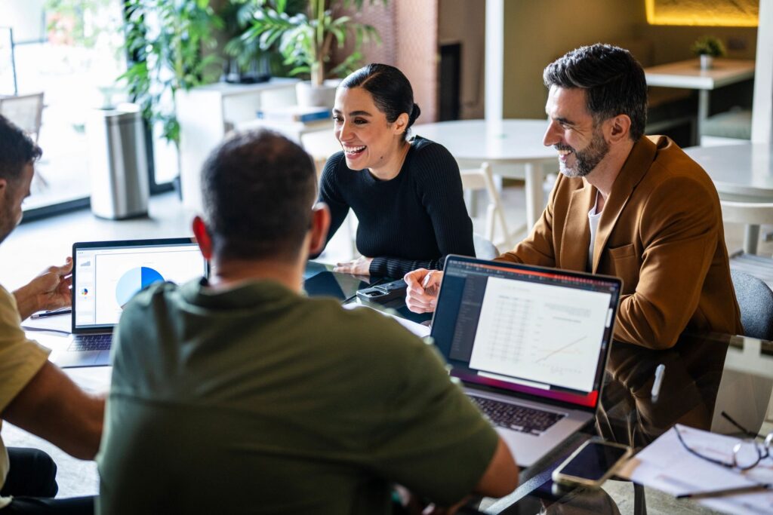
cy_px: 258
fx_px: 1074
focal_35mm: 50
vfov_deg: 27.0
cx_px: 386
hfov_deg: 39.6
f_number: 1.8
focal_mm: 50
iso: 640
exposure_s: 1/160
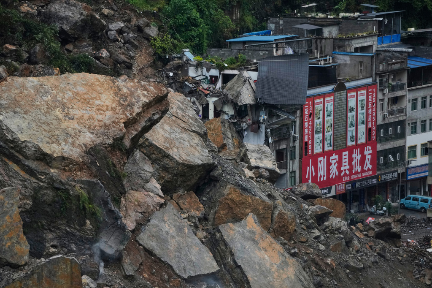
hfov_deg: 5.2
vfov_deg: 3.4
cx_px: 216
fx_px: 4798
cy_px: 144
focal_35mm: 400
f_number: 5.6
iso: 800
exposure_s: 1/1250
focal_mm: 400
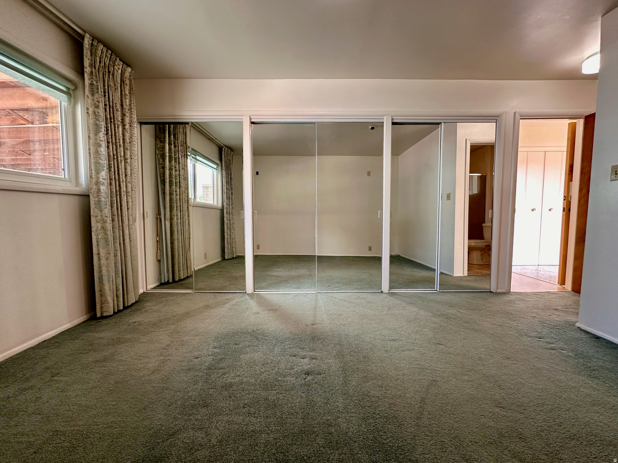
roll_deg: +1.2
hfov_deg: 102.1
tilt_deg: -4.8
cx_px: 309
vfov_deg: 85.7
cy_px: 232
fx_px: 250
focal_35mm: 14
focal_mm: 2.22
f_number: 2.2
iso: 160
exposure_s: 1/60
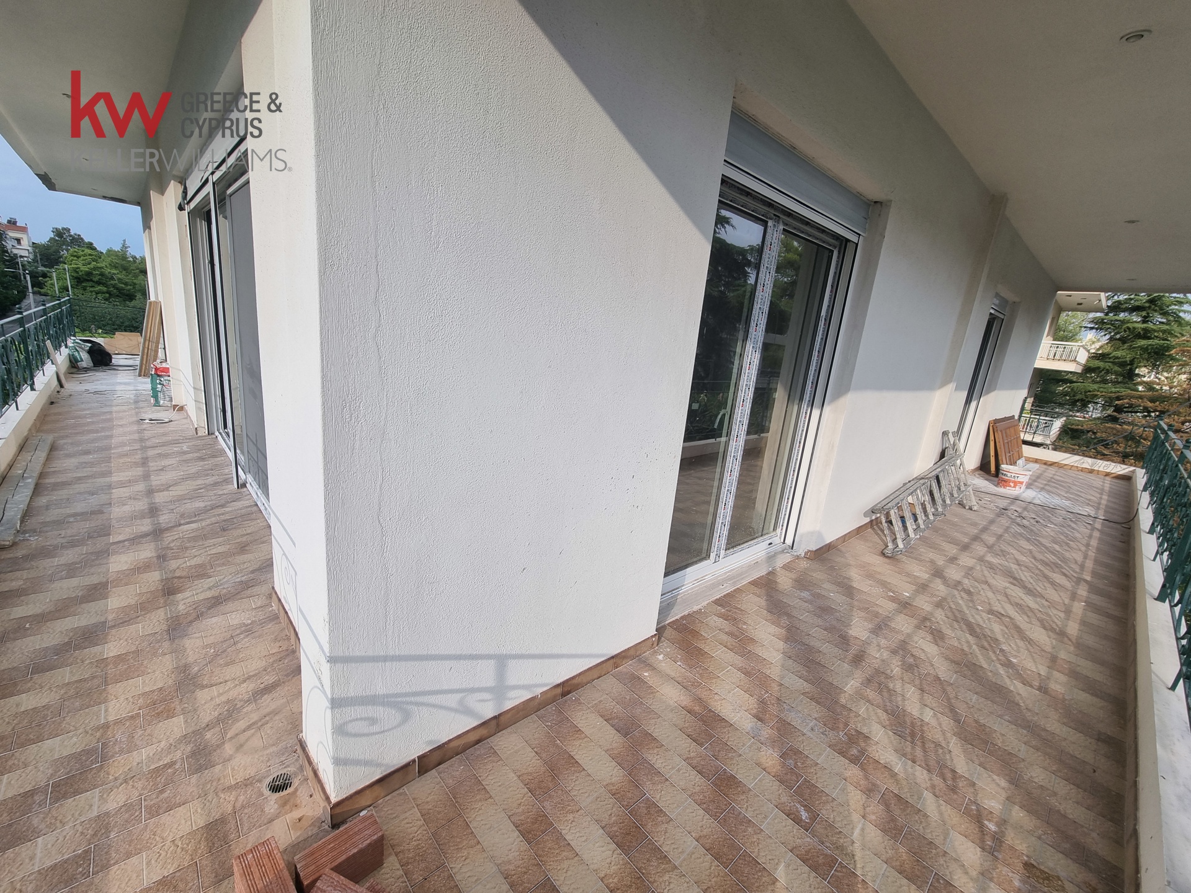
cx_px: 596
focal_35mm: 13
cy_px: 446
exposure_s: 1/1284
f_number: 2.2
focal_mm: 2.2
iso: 50
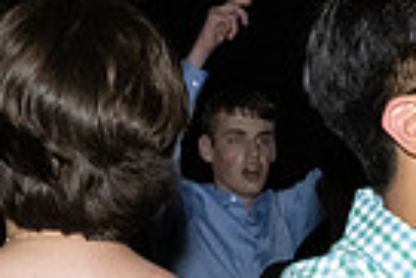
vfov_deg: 7.3
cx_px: 549
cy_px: 324
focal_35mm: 186
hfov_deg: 10.8
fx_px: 2152
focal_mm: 29
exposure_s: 1/125
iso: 6400
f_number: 5.6
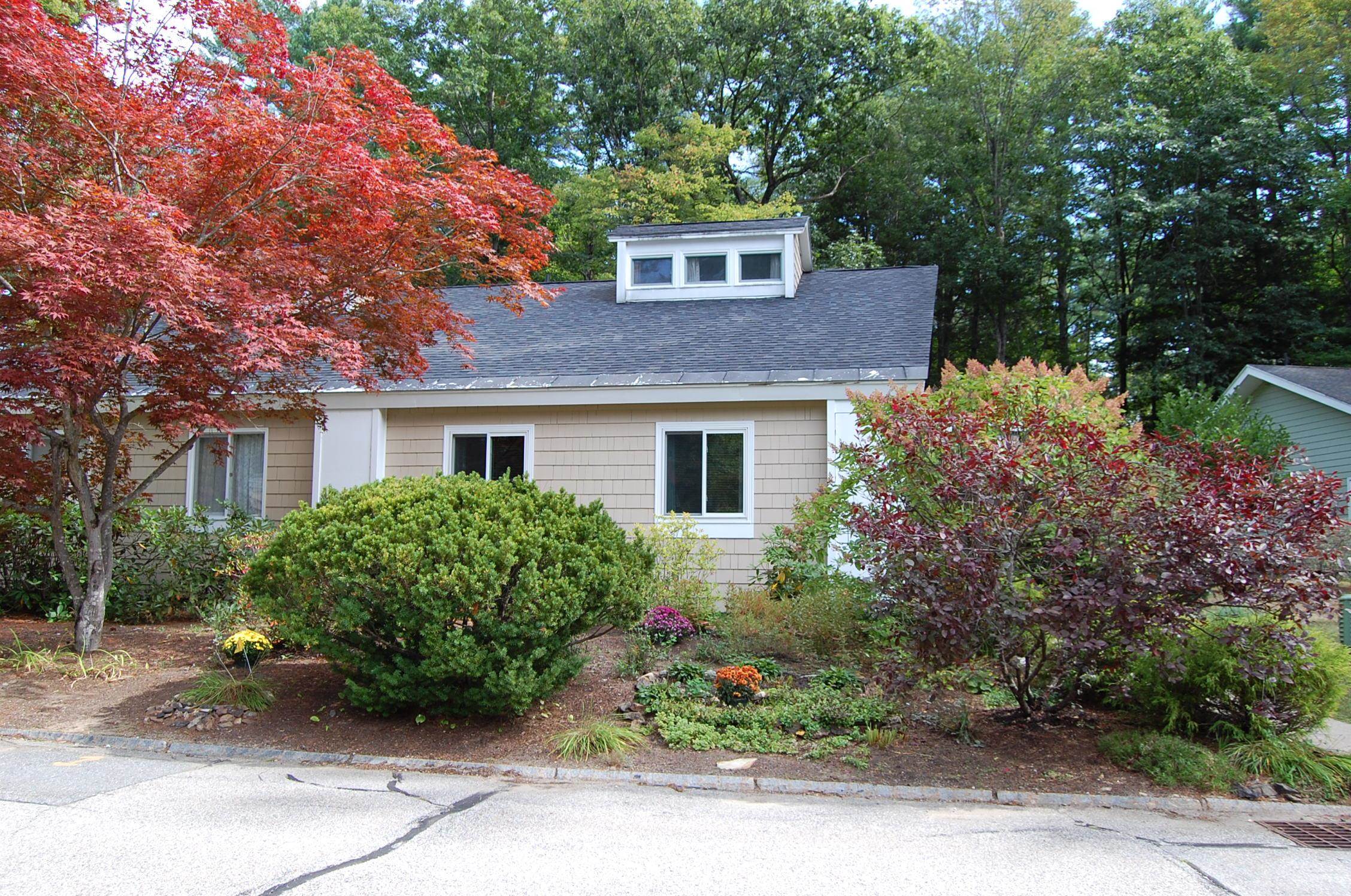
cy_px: 448
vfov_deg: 45.5
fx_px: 1068
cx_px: 676
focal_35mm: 28
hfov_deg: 64.6
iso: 200
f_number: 6.3
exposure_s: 1/160
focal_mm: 19
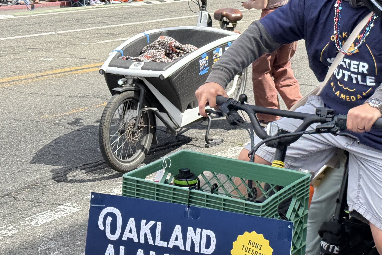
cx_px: 292
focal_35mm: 85
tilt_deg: -8.8
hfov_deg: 23.6
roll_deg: -0.1
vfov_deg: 16.0
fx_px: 902
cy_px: 62
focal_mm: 6.76
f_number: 1.78
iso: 80
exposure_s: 1/2415
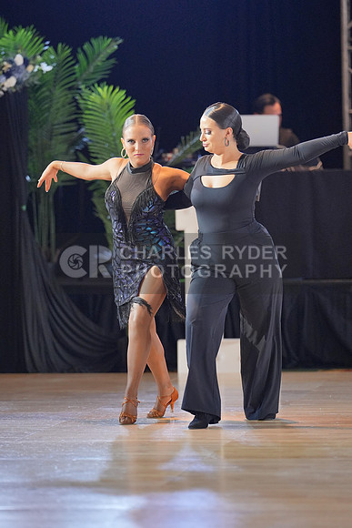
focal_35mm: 196
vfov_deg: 10.5
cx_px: 176
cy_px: 264
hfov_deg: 7.0
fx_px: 2873
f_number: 2
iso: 1600
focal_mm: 131
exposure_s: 1/500
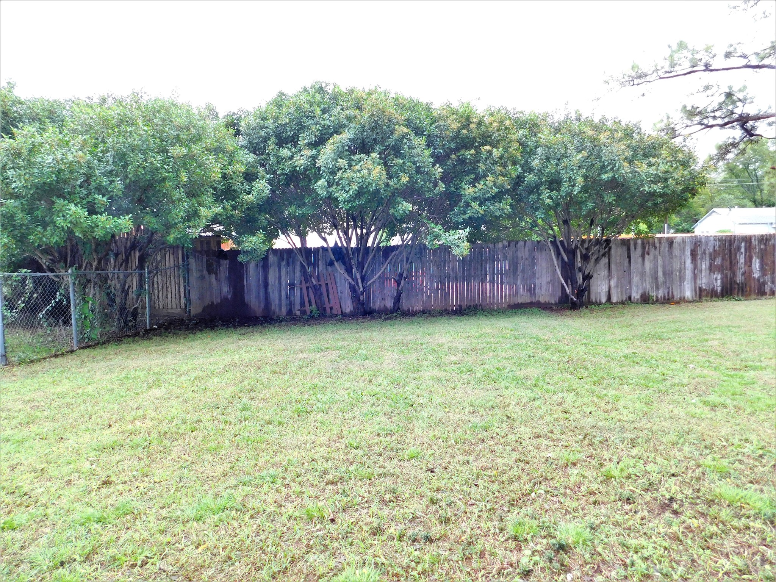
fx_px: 516
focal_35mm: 23
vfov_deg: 58.9
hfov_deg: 73.9
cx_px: 388
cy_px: 291
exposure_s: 1/40
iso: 125
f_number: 3
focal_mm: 4
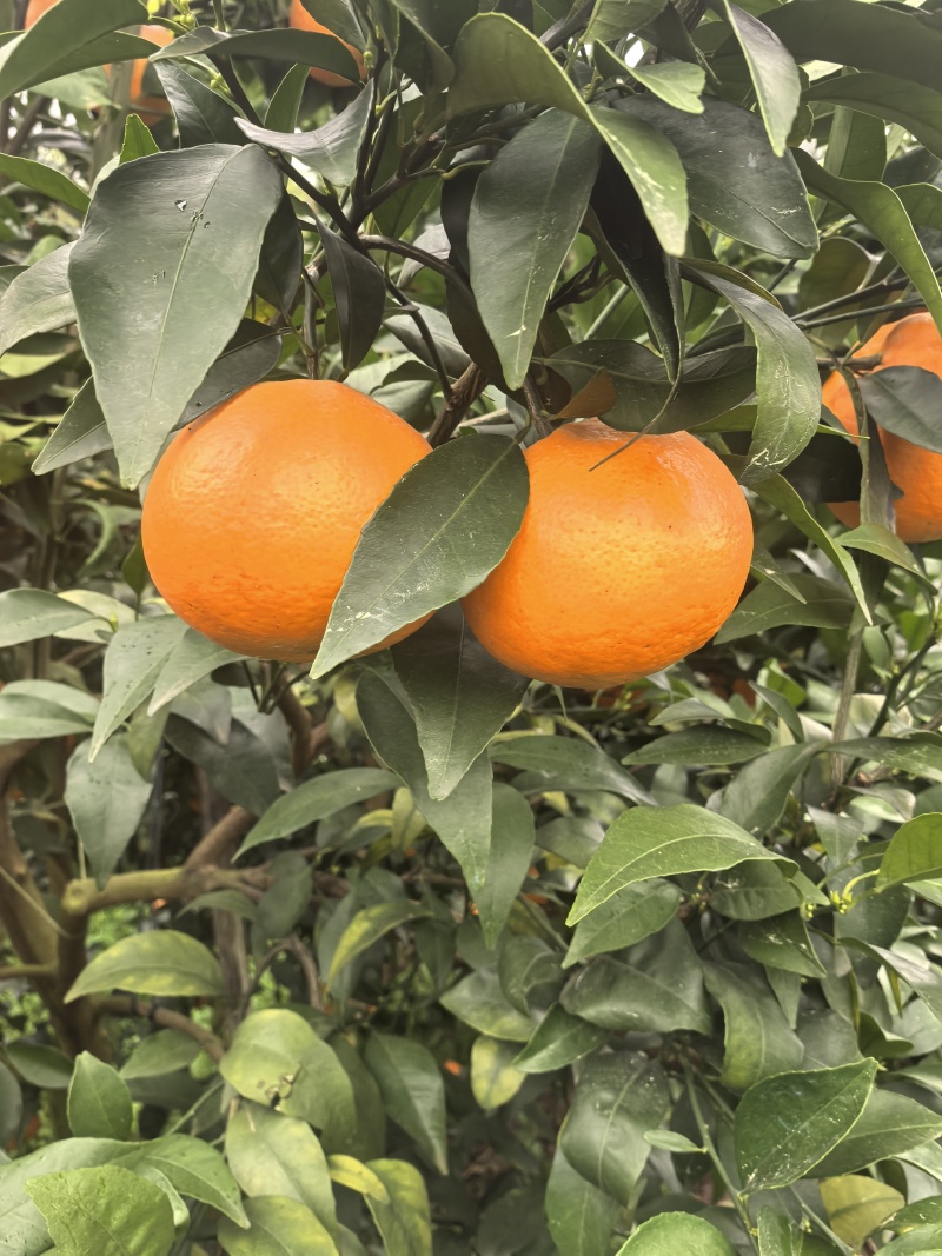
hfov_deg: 51.3
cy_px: 628
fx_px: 980
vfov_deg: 65.3
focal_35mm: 27
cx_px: 471
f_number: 4
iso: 1600
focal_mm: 6.98
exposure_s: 1/194
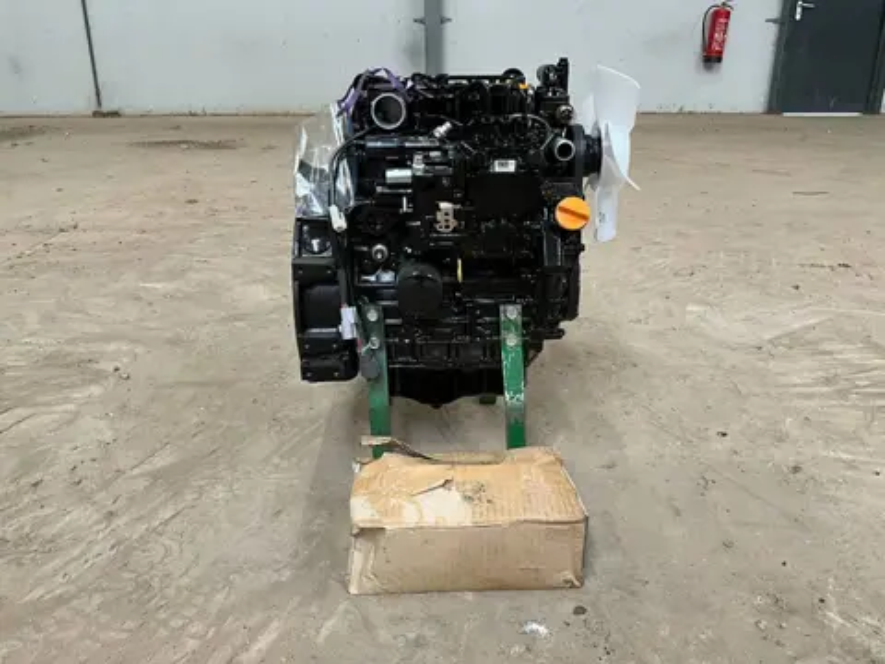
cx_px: 442
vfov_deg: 48.2
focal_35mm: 29
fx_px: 741
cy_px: 332
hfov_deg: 61.7
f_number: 1.8
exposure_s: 1/60
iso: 80
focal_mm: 3
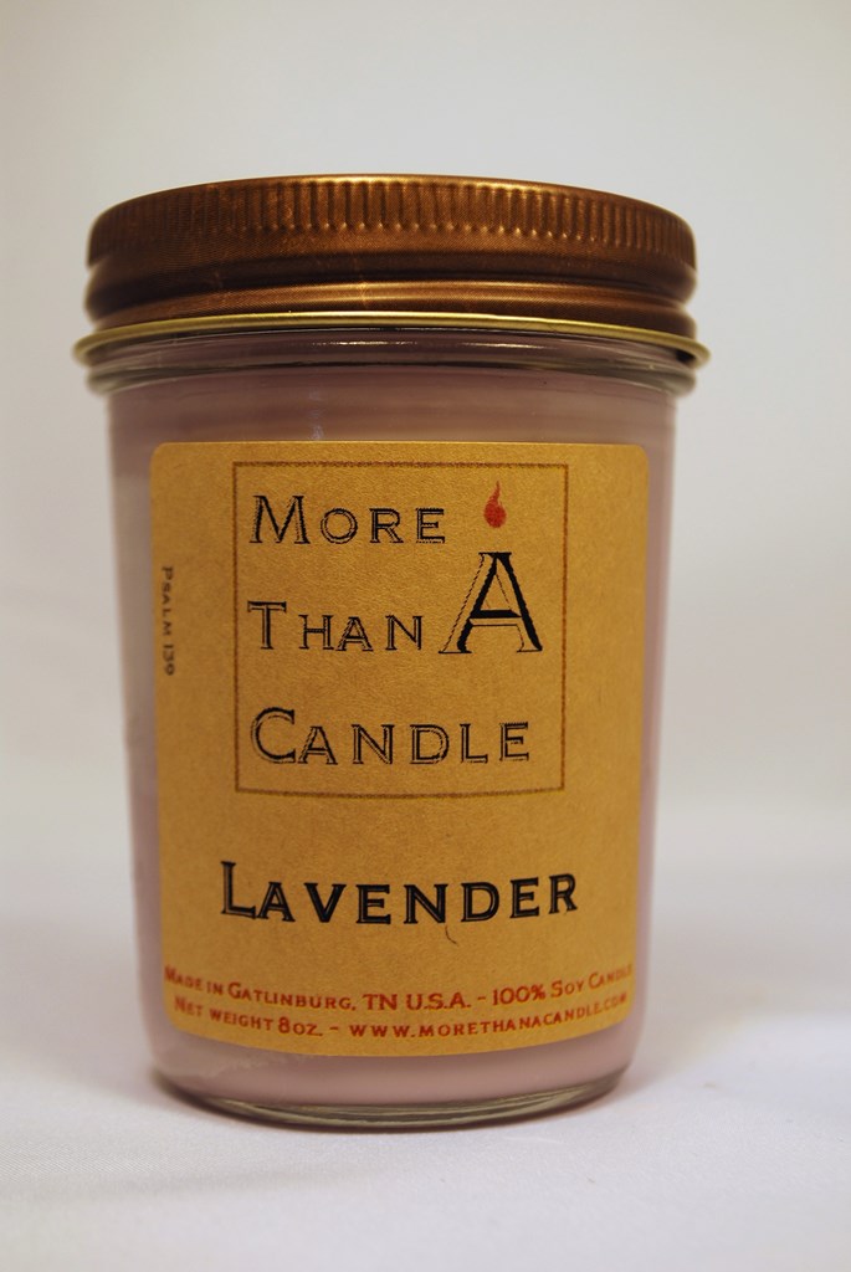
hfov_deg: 22.7
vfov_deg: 33.4
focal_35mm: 60
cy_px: 636
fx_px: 2122
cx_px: 426
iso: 160
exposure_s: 1/125
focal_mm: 40
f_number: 5.6
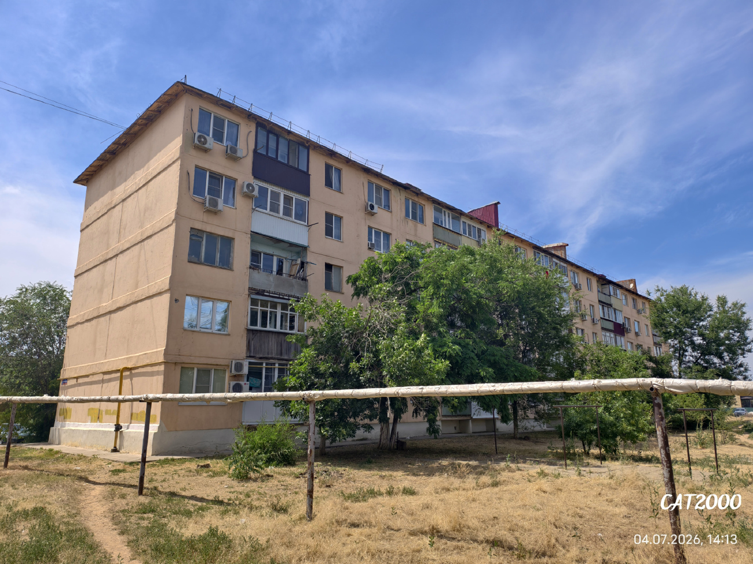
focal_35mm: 23
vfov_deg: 58.9
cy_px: 282
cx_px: 376
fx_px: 500
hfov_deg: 73.9
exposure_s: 1/3559
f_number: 1.57
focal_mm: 6.54
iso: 72
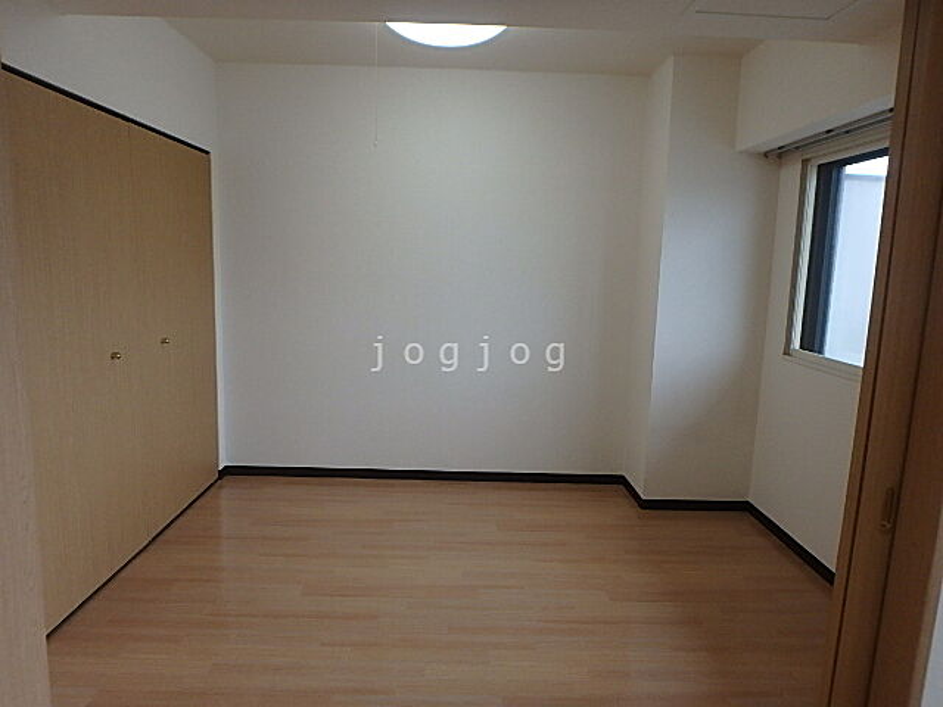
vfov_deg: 63.4
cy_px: 354
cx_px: 472
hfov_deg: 79.0
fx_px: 572
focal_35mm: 21
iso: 200
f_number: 3.5
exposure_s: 1/40
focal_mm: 3.7
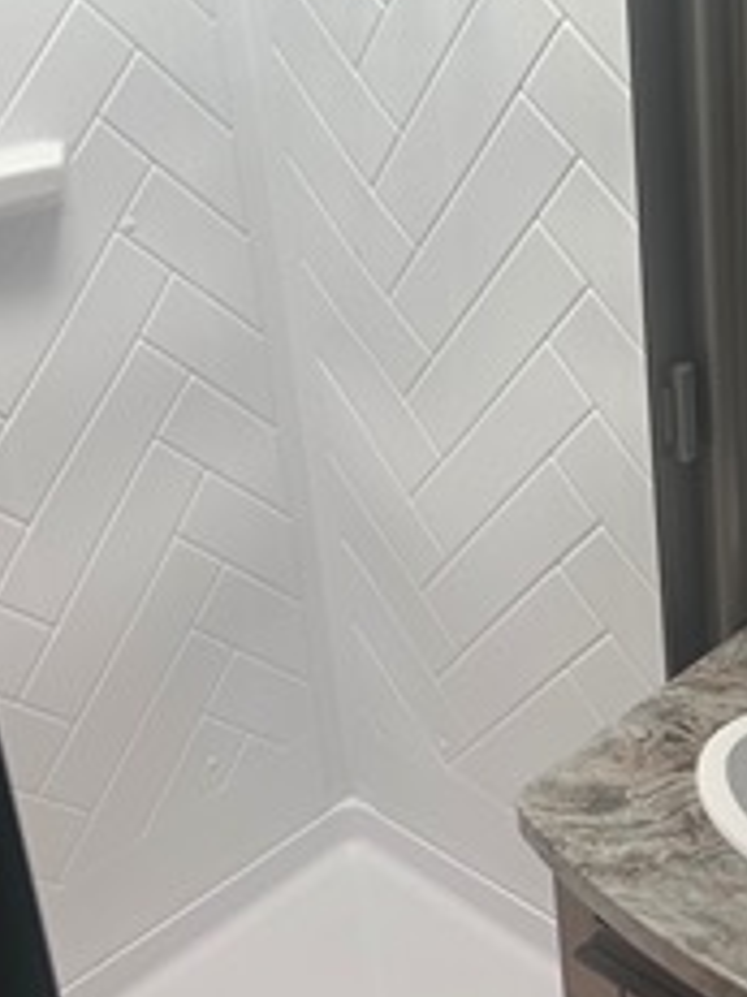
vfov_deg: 41.9
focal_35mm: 45
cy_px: 388
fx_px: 1296
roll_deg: +6.8
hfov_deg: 32.1
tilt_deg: -18.6
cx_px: 436
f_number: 1.5
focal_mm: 5.7
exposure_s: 1/121
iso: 50
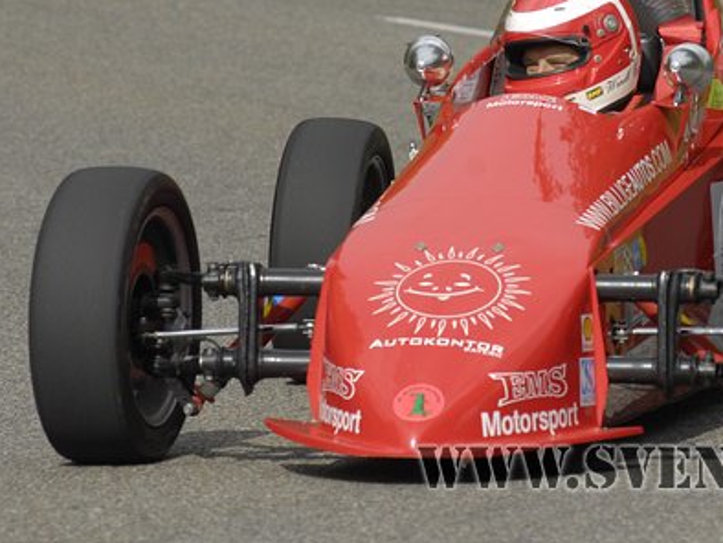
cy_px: 172
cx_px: 552
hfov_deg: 4.4
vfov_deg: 3.3
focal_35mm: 454
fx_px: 9488
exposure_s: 1/1250
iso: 250
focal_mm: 200
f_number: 7.1
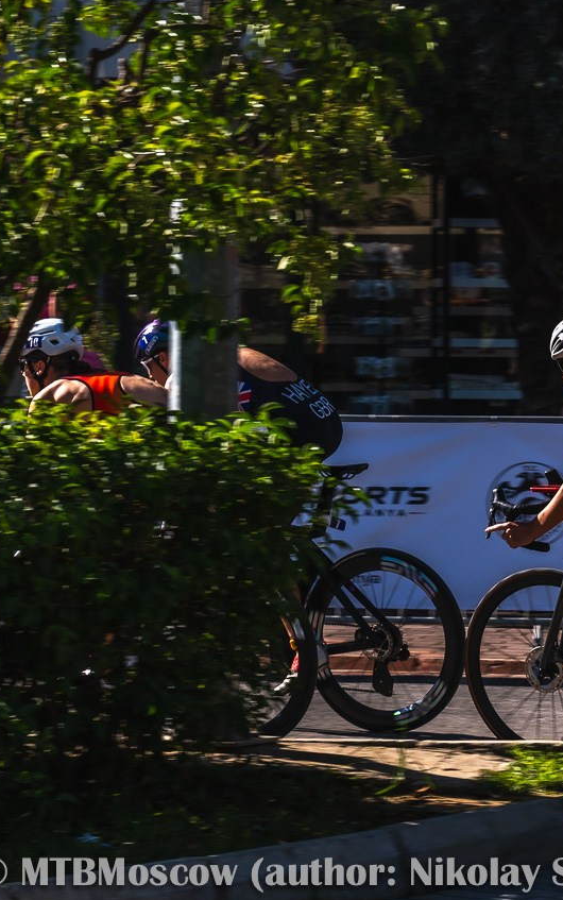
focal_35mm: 214
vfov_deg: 9.8
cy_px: 450
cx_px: 647
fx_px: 5249
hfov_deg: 6.1
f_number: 7.1
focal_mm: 93
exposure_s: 1/400
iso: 50
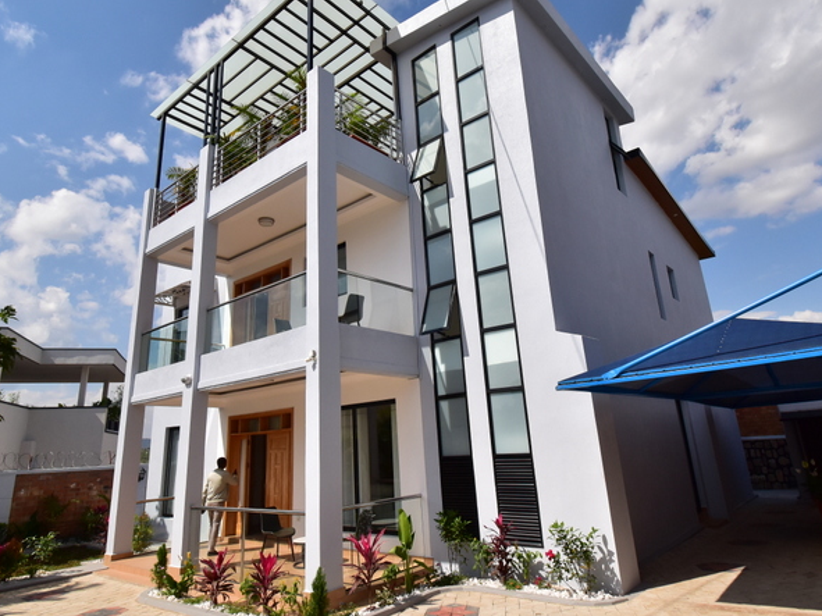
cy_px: 275
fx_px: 499
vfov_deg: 63.3
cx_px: 410
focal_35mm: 21
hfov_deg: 79.0
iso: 640
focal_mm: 10
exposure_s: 1/2000
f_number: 8
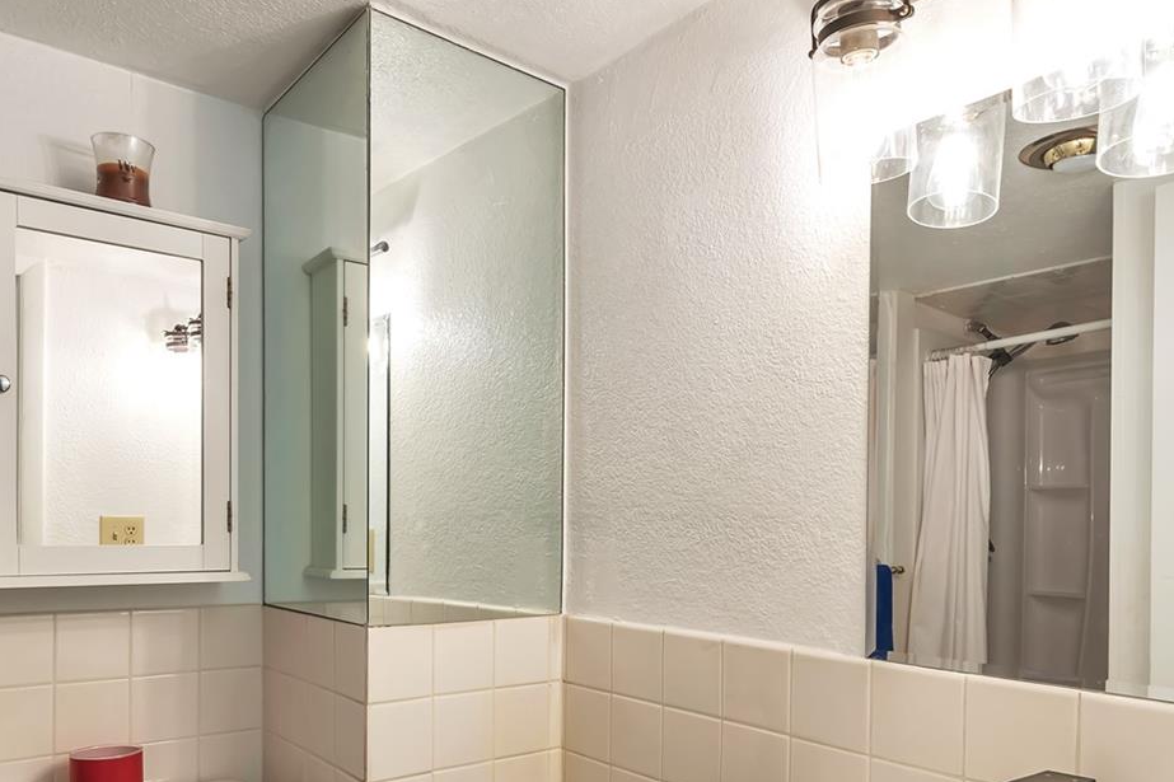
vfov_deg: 48.3
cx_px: 546
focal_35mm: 26
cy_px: 548
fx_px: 848
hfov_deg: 69.3
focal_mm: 10
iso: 100
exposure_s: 1/6
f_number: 9
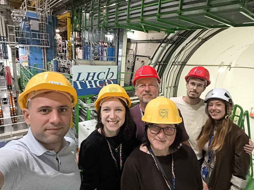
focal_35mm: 21
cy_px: 95
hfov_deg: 79.0
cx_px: 127
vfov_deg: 63.4
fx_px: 154
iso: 400
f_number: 2.2
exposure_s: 1/33.3
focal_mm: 2.24
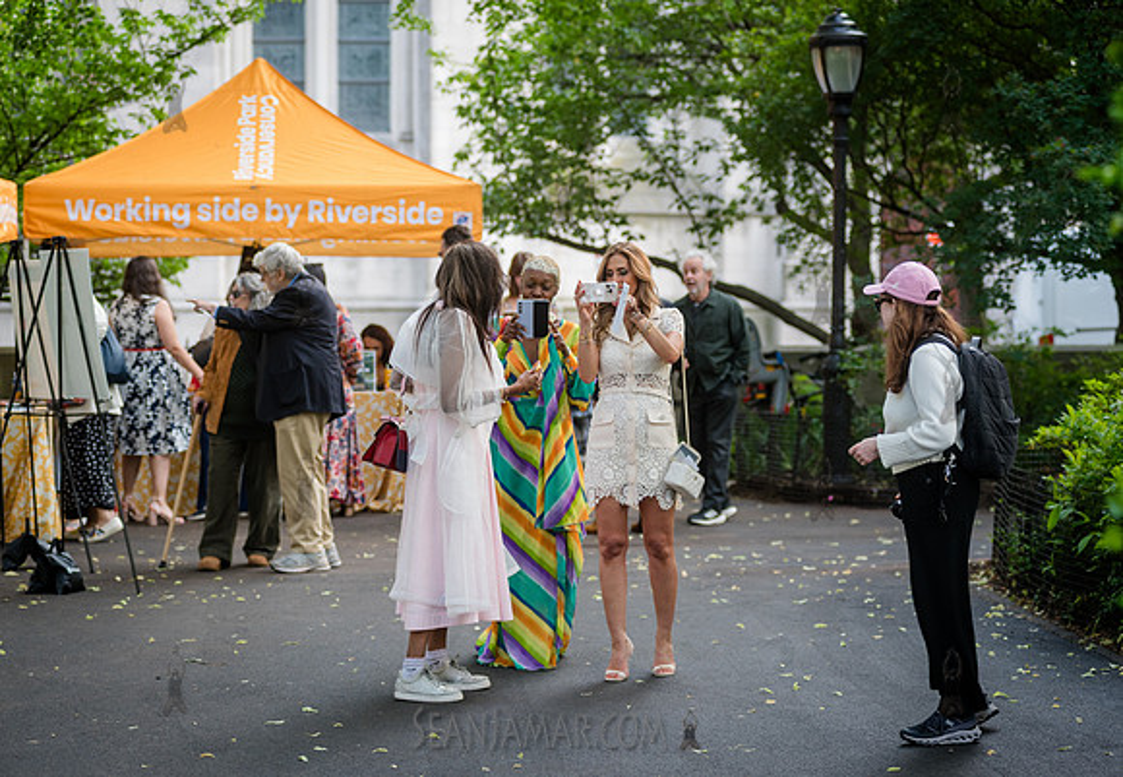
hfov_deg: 18.7
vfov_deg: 13.0
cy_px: 405
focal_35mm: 108
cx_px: 516
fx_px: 3401
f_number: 3.5
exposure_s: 1/200
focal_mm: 100
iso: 500
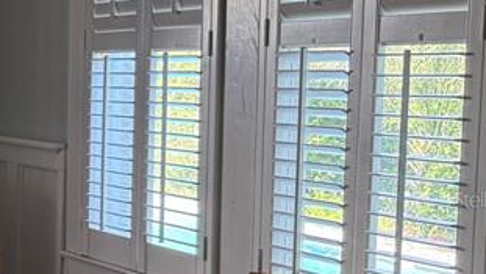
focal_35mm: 86
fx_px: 1108
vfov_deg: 14.0
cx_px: -253
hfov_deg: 20.8
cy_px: 199
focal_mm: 6.76
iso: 160
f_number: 1.78
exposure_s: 1/129
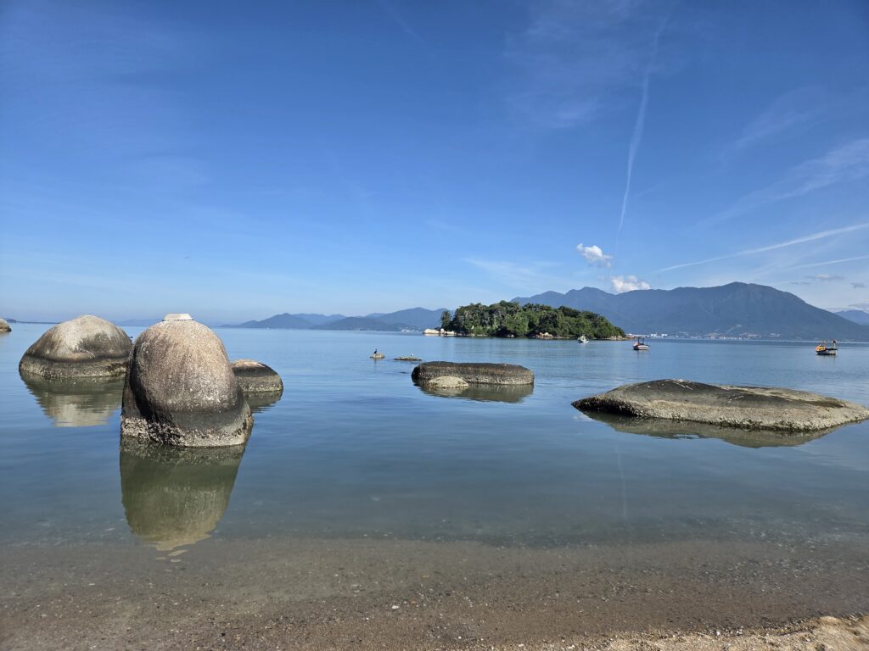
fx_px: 577
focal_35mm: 23
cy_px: 326
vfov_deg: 58.9
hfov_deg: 73.9
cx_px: 434
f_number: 1.8
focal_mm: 5.4
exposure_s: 1/5862
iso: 80
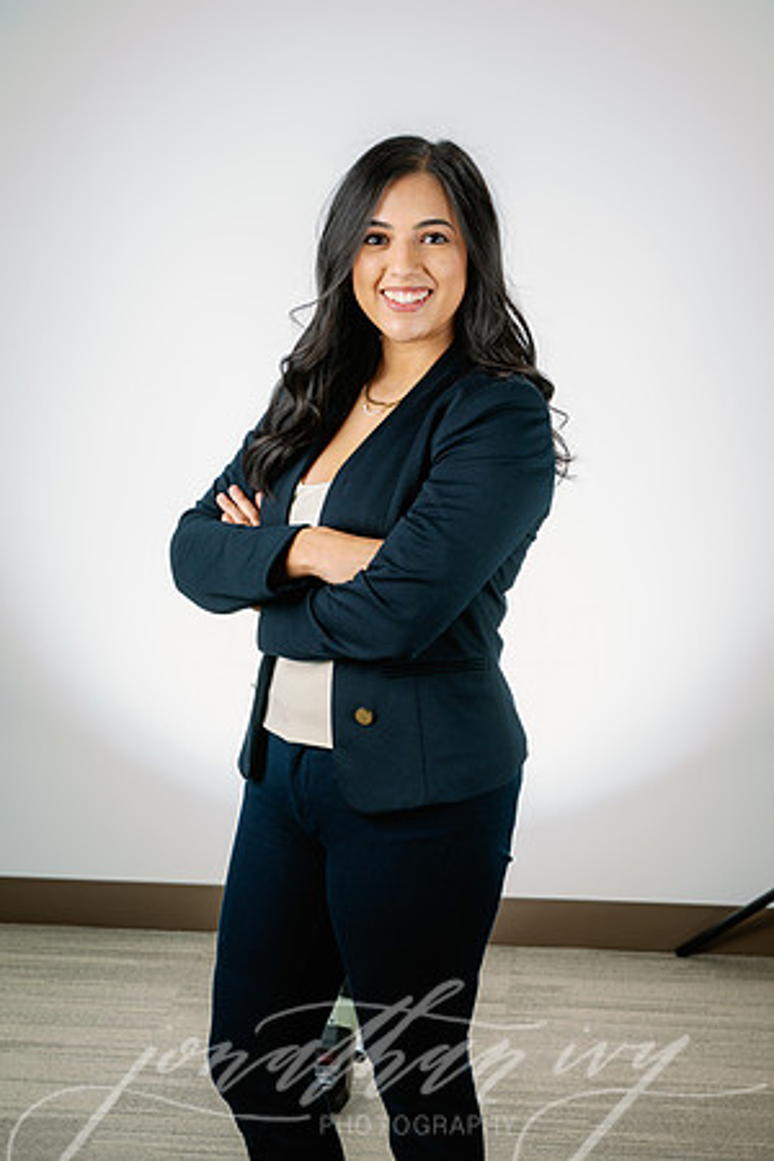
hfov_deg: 19.5
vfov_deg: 28.8
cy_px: 580
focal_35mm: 70
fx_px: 2257
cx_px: 387
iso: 125
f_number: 8
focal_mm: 70
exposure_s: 1/160
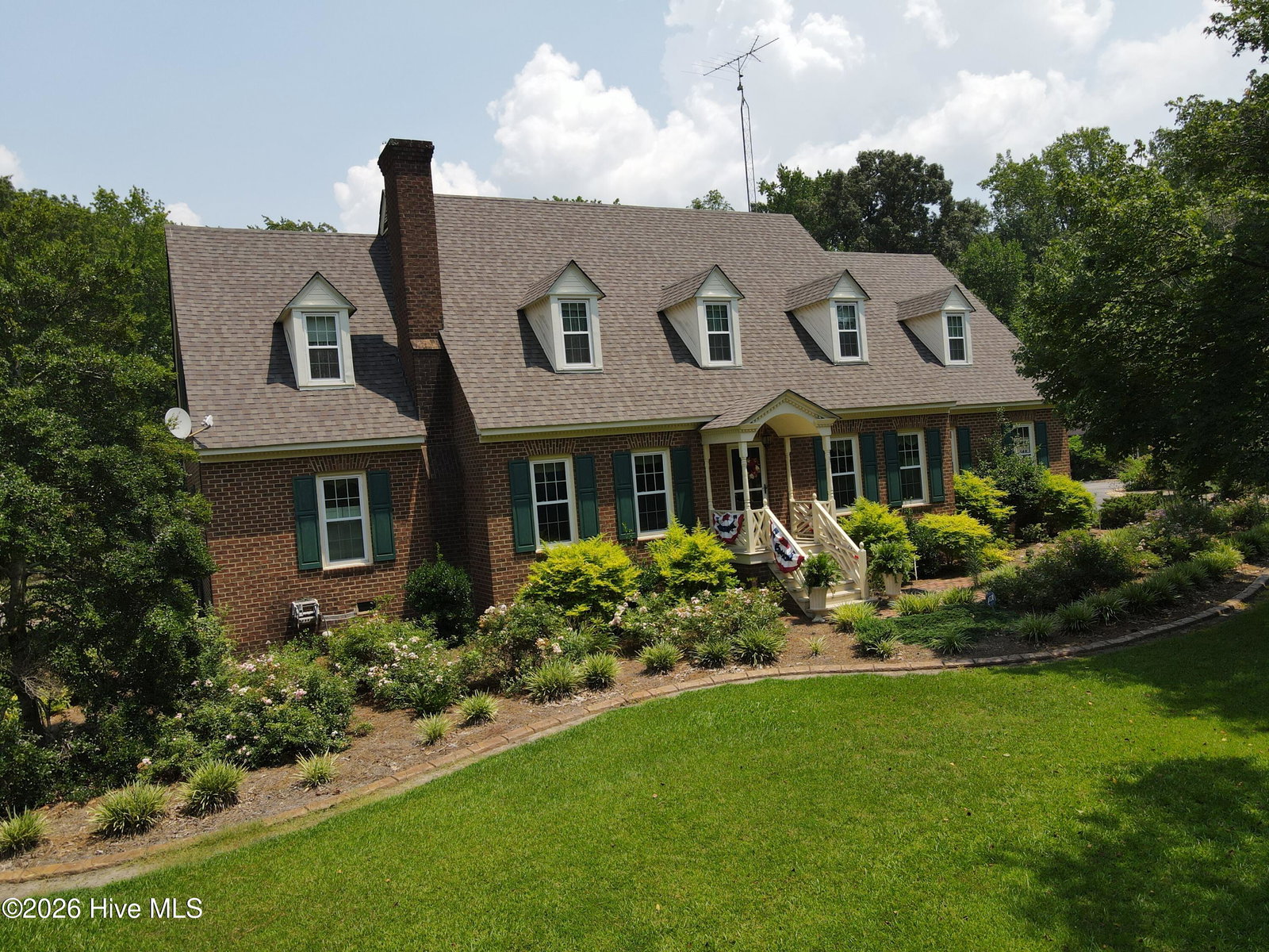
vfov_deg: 56.8
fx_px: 880
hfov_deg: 71.6
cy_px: 476
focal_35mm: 24
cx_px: 634
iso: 100
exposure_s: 1/725
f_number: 2.8
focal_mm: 4.5
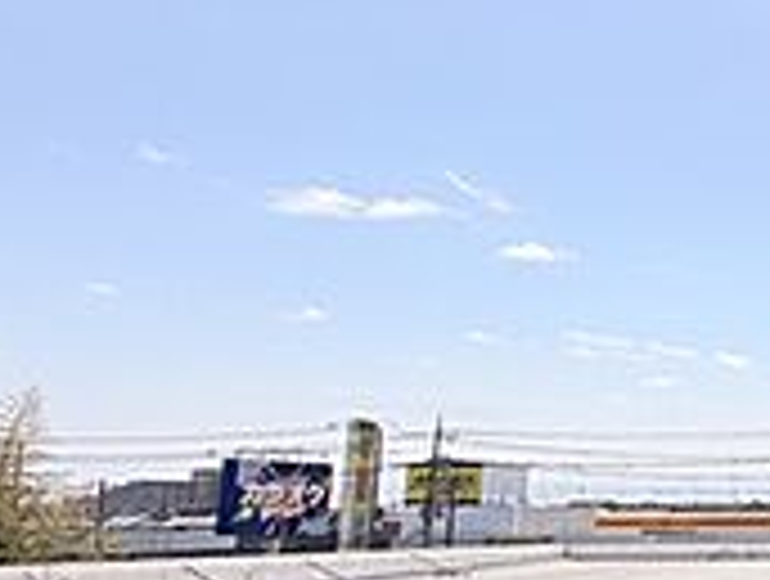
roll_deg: +1.3
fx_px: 1092
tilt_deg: +7.9
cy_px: 391
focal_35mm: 49
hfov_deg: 25.0
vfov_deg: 29.6
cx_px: 1256
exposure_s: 1/1312
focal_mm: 2.22
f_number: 2.2
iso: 20
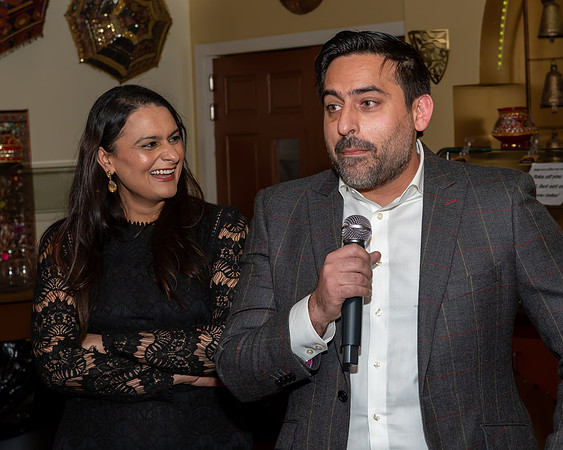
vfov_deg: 15.3
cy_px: 197
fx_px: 1670
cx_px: 322
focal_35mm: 100
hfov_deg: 19.1
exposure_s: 1/250
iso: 500
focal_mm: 48
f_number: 6.3
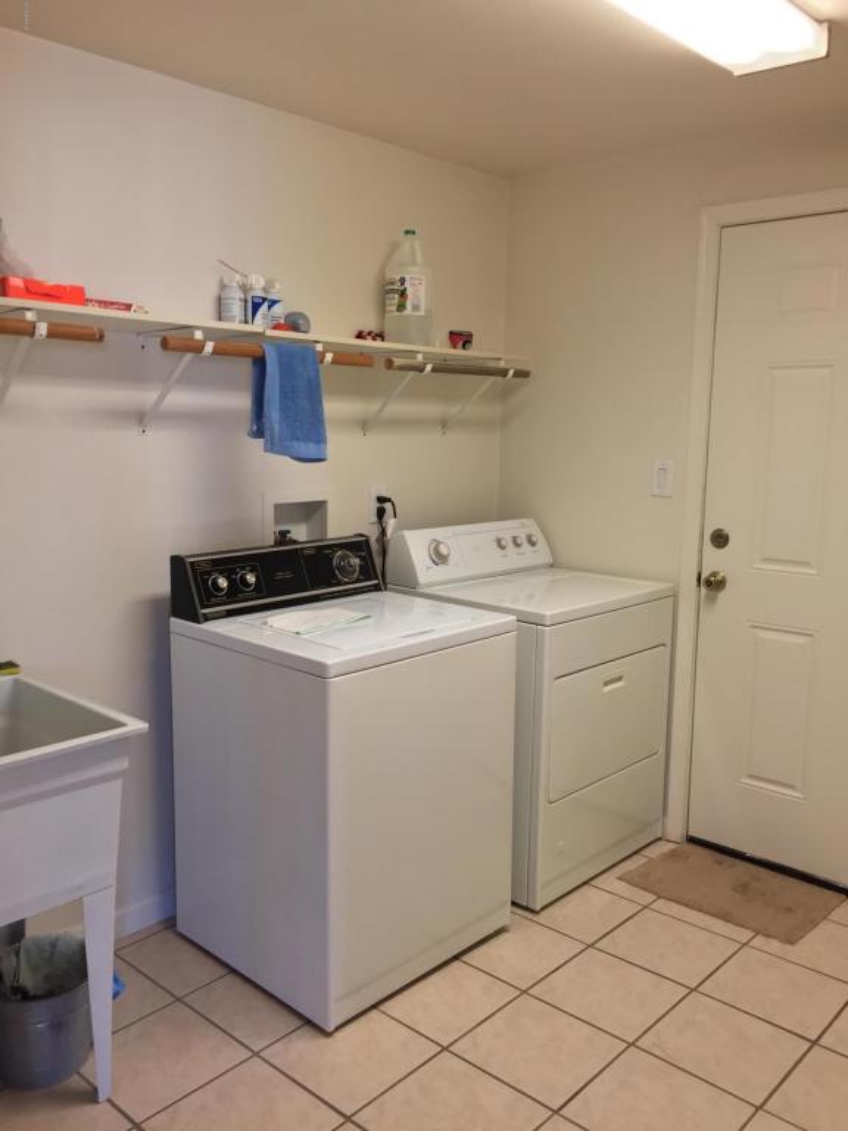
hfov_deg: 48.2
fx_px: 947
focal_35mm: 29
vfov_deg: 61.7
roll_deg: -0.4
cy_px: 566
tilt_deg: -10.9
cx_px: 424
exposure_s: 1/30
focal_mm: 4.15
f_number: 2.2
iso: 100
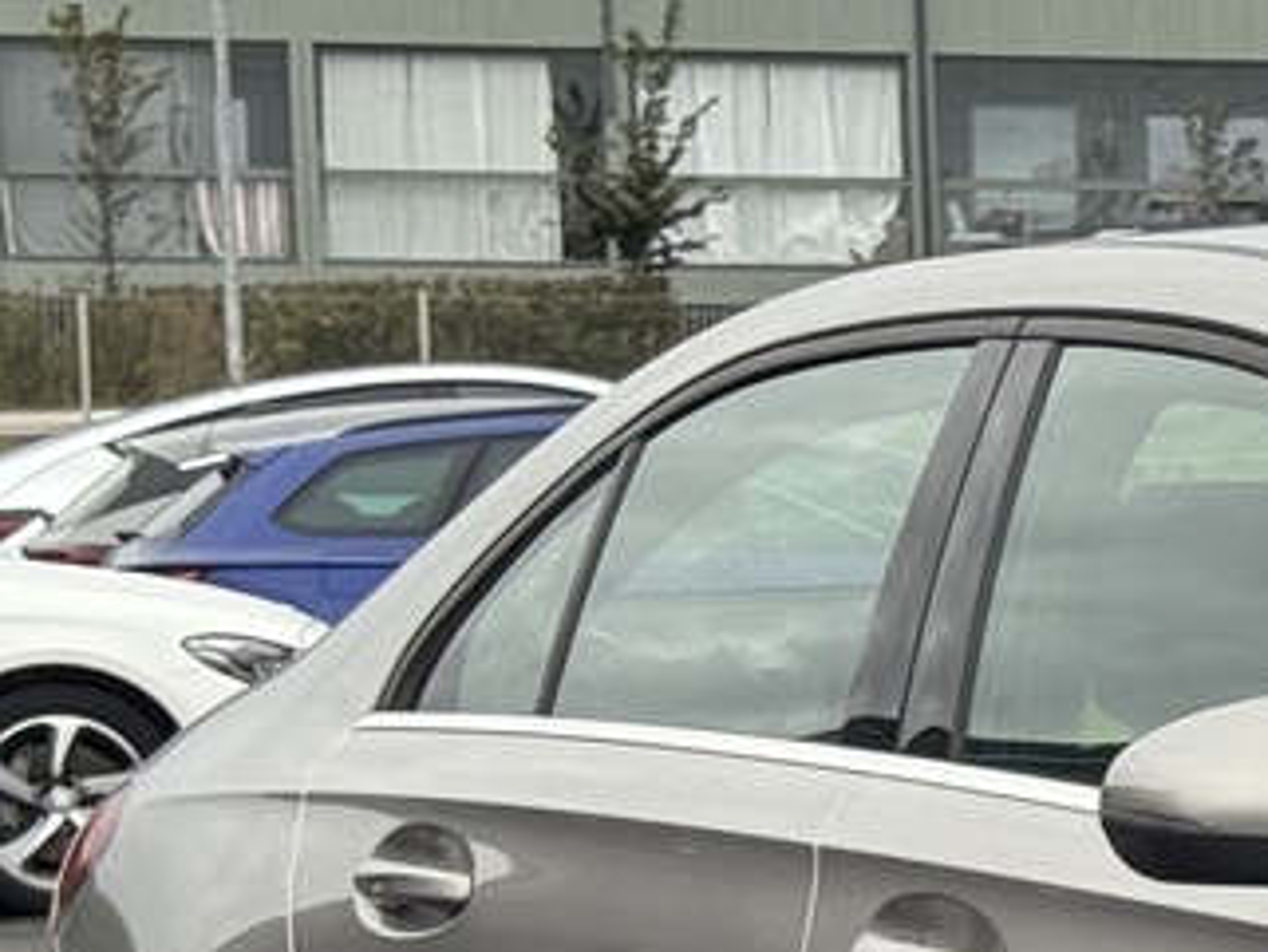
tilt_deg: -6.7
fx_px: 7878
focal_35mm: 215
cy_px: 1406
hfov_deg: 8.8
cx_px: 2335
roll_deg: +0.9
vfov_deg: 6.8
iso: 64
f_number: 1.78
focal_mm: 6.76
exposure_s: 1/664
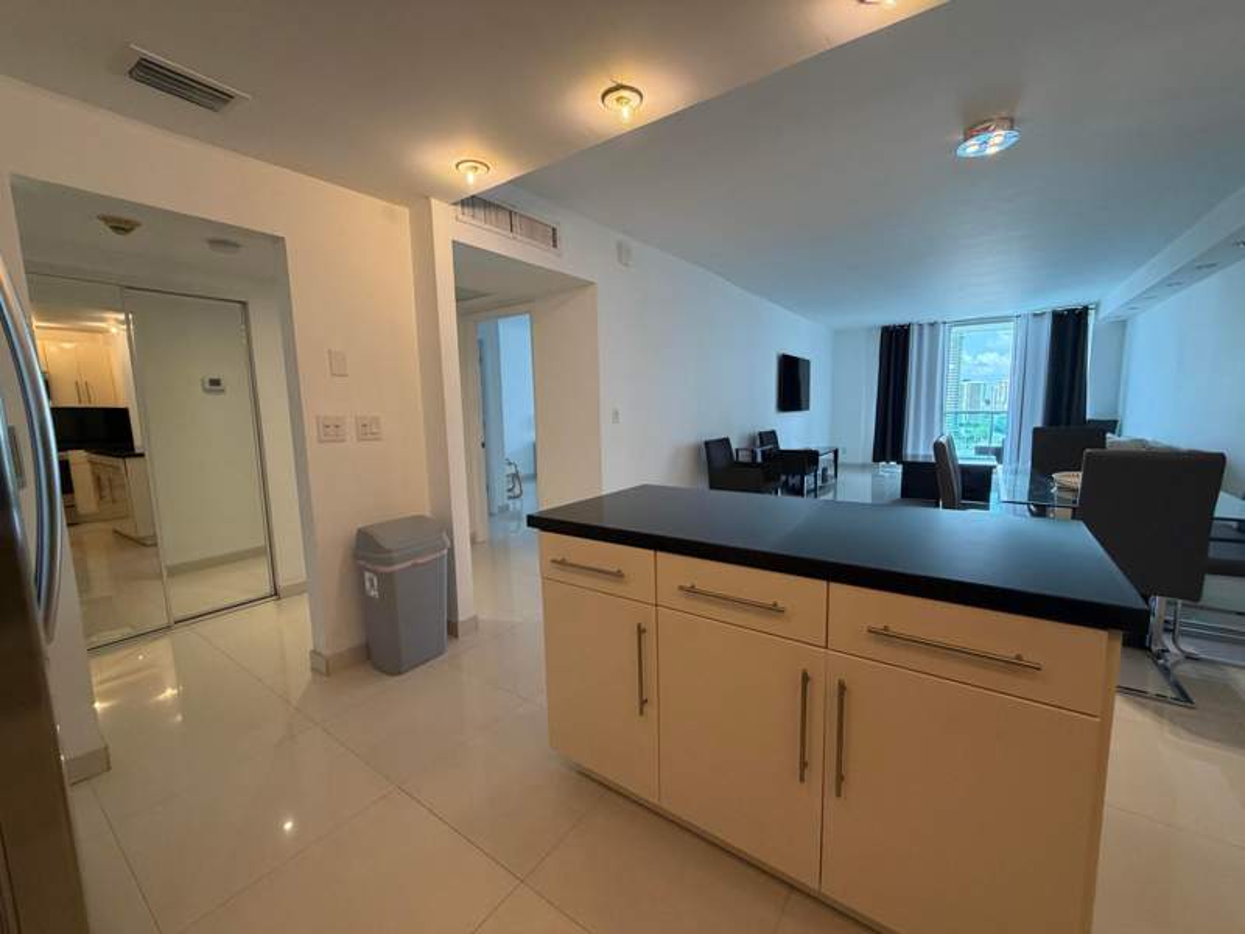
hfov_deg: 102.1
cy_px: 467
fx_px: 504
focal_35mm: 14
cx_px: 622
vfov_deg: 85.7
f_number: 2.2
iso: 250
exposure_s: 1/120
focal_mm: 2.22
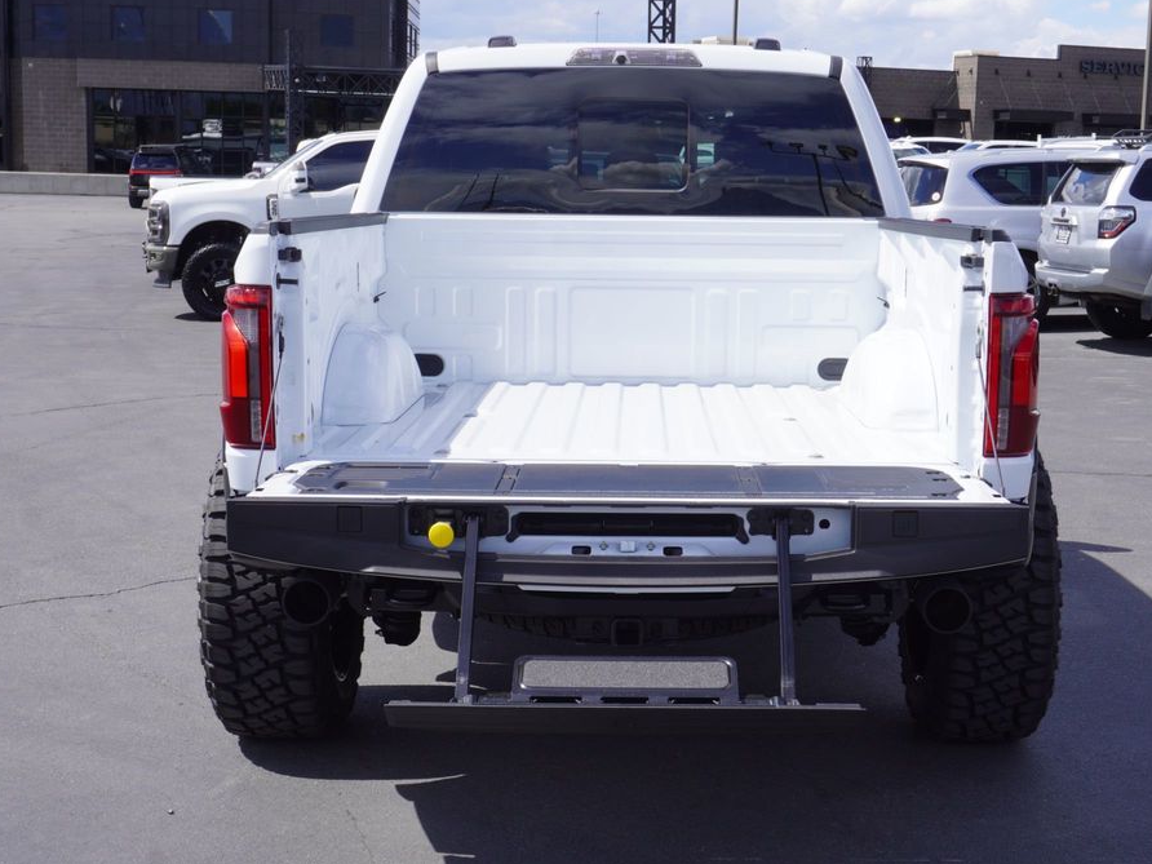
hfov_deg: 36.1
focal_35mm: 53
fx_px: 1764
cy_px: 425
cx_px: 628
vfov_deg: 27.5
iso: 100
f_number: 11
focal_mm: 32
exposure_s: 1/125
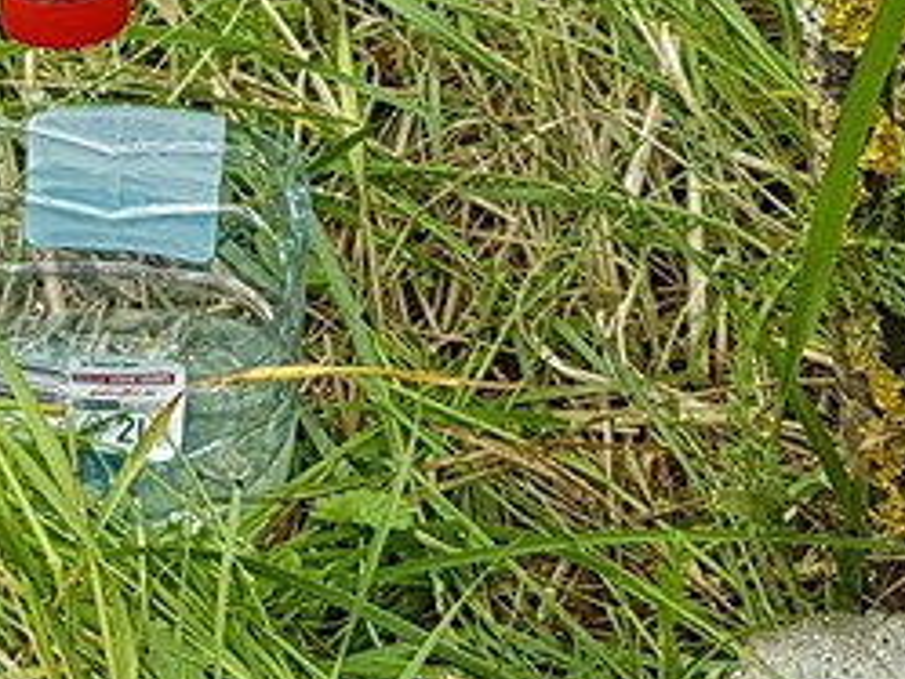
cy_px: -548
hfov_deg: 17.8
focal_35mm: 107
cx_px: -62
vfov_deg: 12.6
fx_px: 2799
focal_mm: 4.2
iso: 40
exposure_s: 1/606
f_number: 1.7
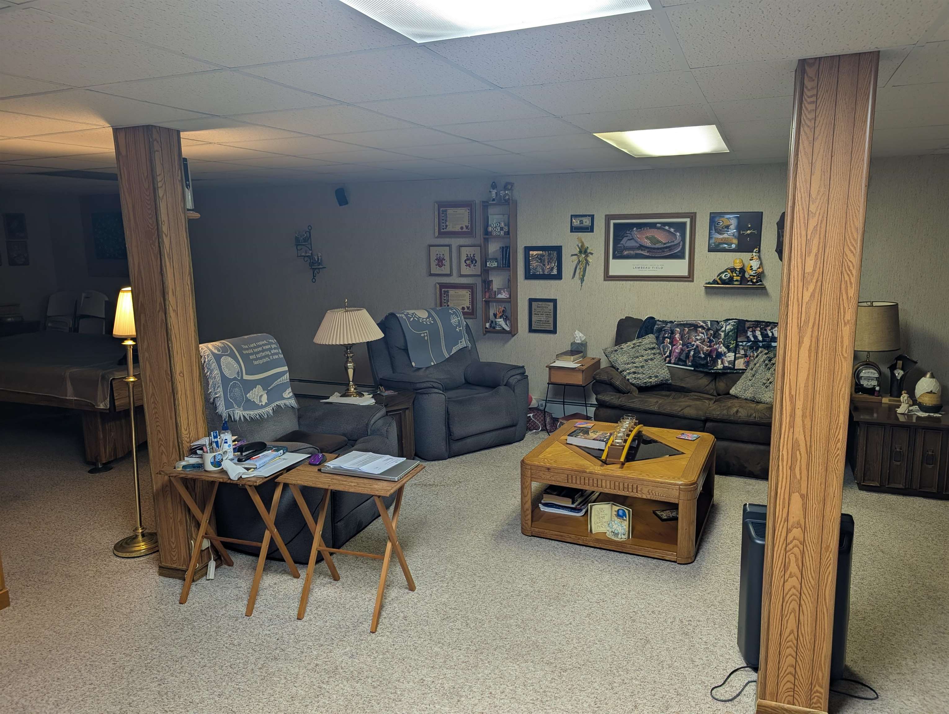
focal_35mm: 24
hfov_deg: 71.5
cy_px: 357
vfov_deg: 56.9
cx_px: 474
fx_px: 659
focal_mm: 6.9
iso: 188
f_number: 1.68
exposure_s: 1/120
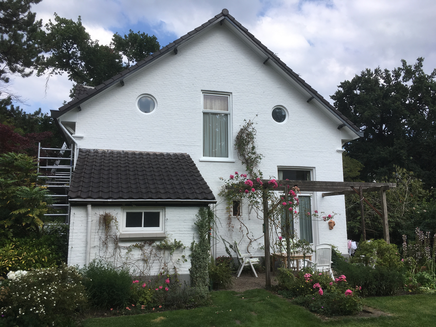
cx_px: 218
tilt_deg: +7.6
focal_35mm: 29
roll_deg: +0.9
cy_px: 164
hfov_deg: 61.7
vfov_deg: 48.2
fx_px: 365
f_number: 2.2
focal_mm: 4.15
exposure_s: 1/1374
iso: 25
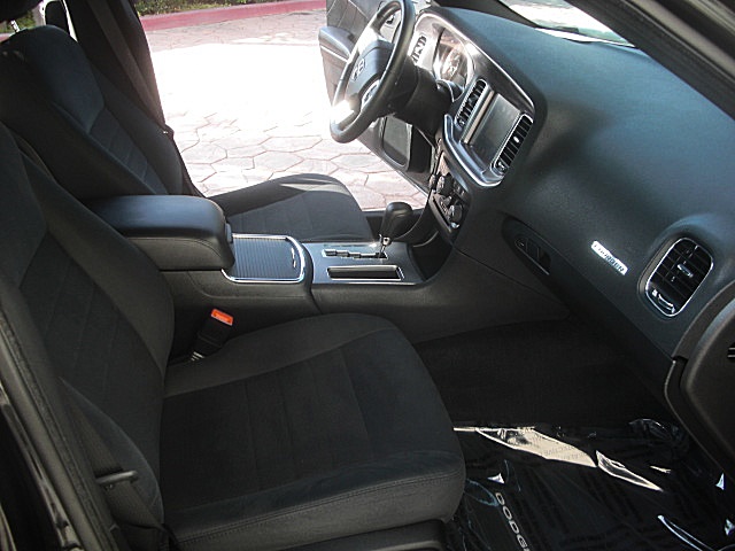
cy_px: 276
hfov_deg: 51.4
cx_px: 368
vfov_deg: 39.7
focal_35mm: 36
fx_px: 764
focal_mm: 6.3
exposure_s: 1/80
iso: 50
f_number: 2.8
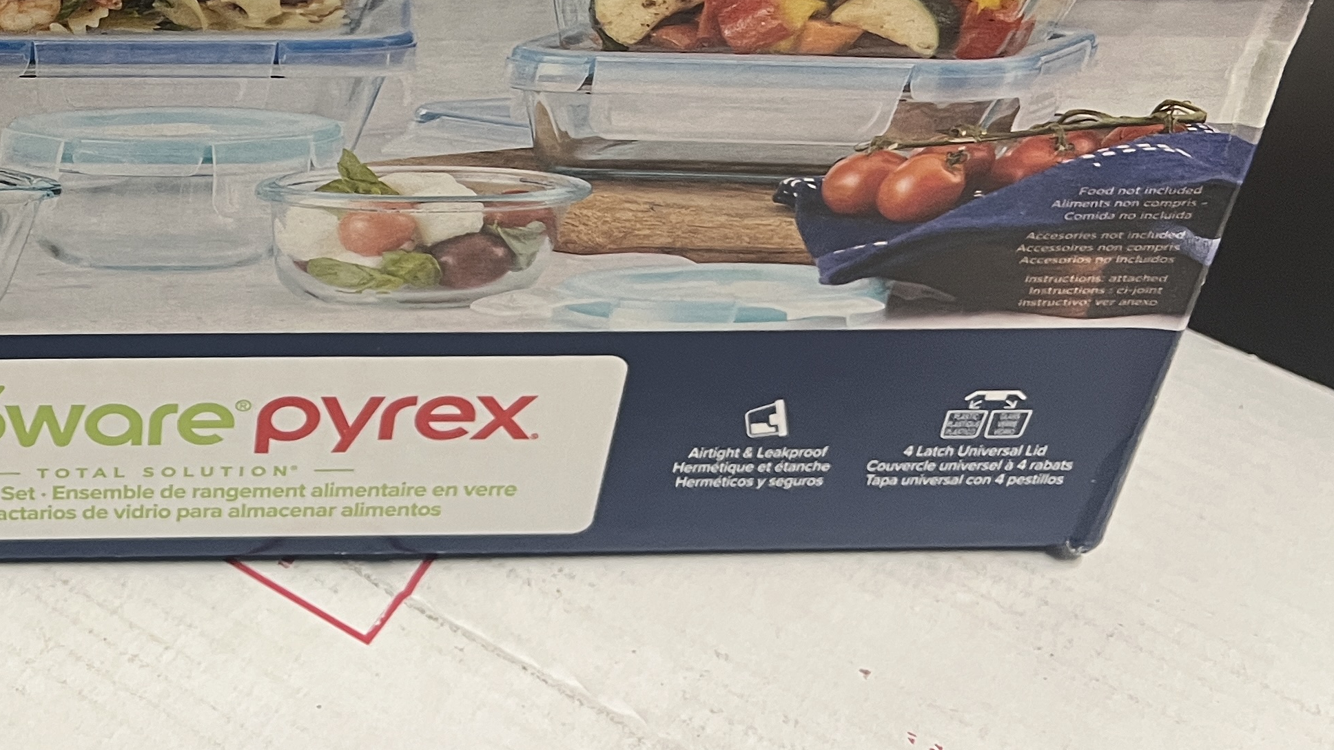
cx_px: 85
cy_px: -98
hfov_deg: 33.2
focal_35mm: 59
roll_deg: -1.5
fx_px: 2087
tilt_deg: -32.8
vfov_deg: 19.4
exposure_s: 1/60
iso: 160
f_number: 1.5
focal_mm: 5.7
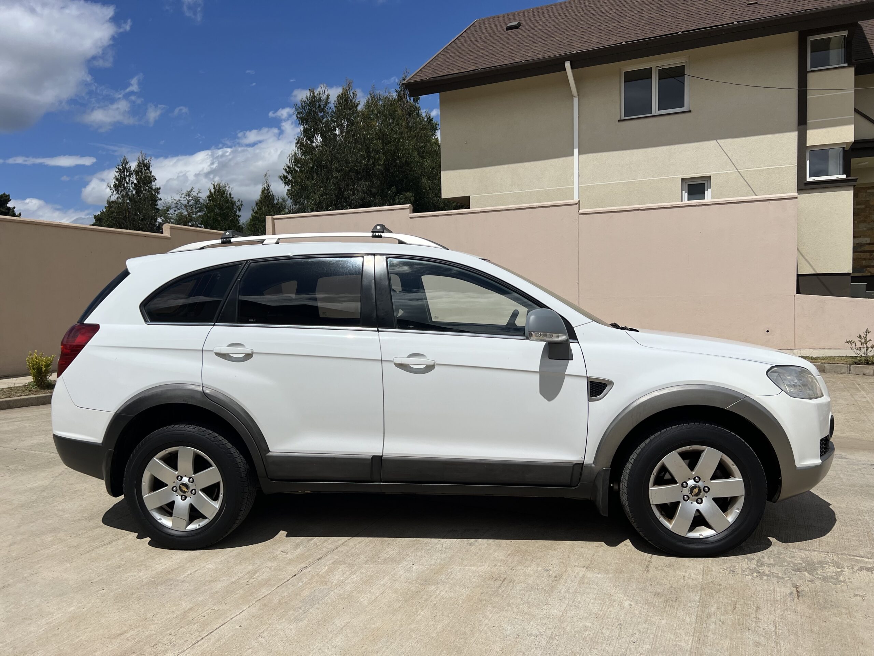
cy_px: 328
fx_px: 656
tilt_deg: -4.2
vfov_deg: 53.1
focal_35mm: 26
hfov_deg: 67.3
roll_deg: +0.5
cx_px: 437
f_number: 1.5
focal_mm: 5.7
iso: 50
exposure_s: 1/14286
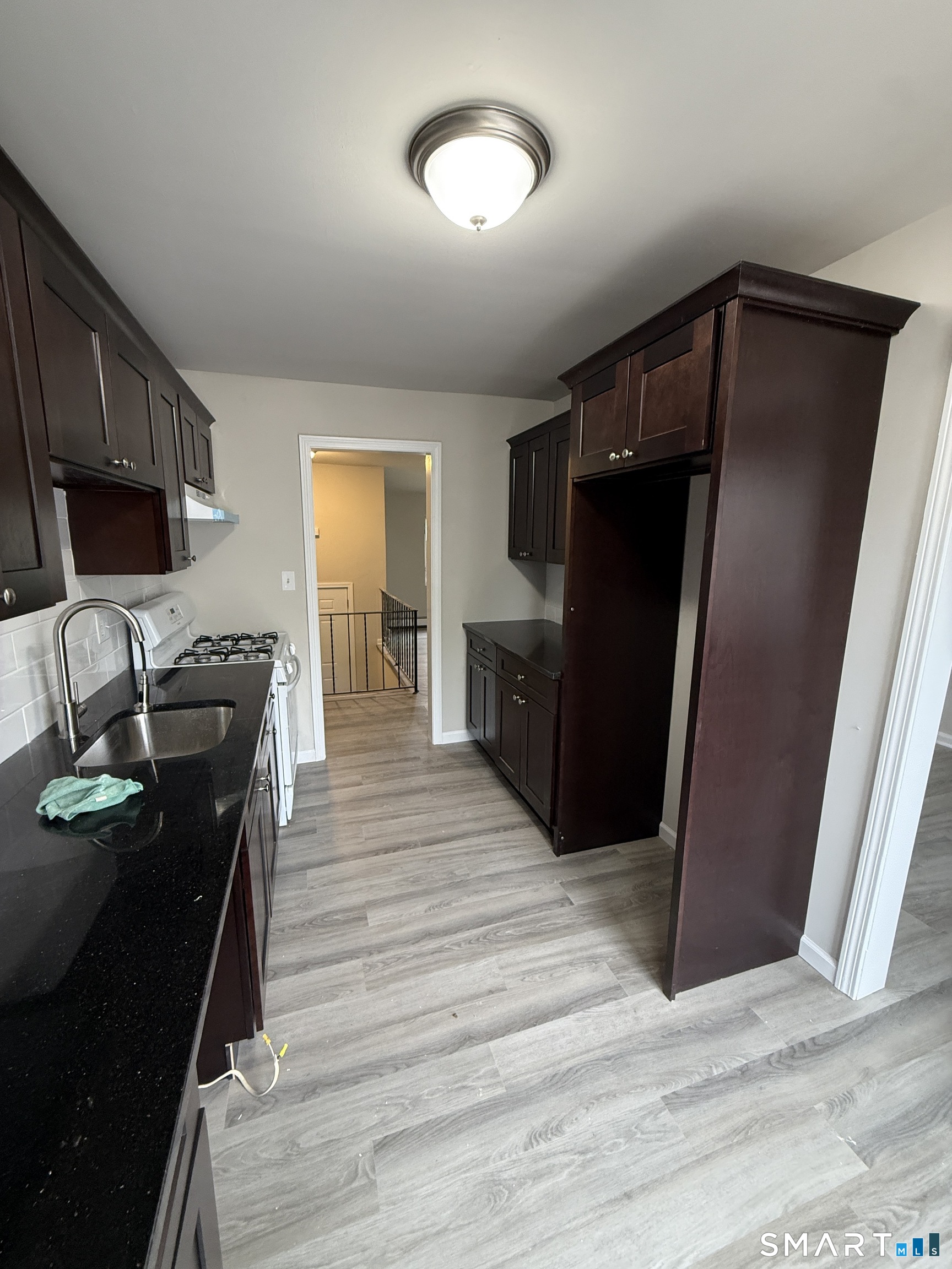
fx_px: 513
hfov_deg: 85.7
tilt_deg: -8.4
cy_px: 634
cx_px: 476
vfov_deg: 102.1
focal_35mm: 14
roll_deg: +0.1
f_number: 2.2
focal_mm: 2.22
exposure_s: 1/60
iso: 320
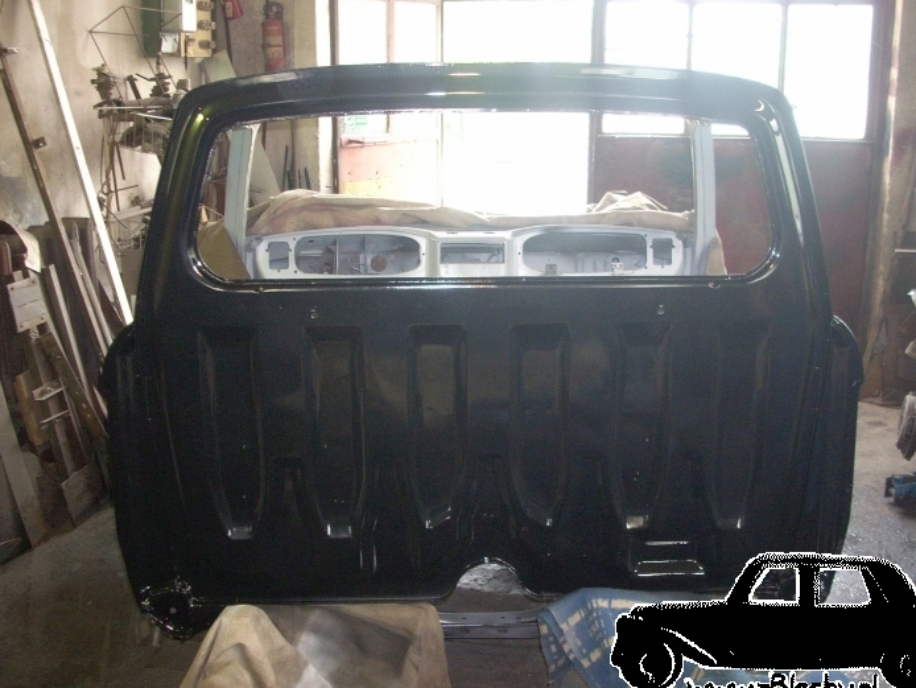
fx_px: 1059
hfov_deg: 46.8
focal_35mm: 40
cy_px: 344
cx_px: 490
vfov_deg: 36.0
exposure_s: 1/30
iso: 259
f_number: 2.8
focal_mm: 6.2
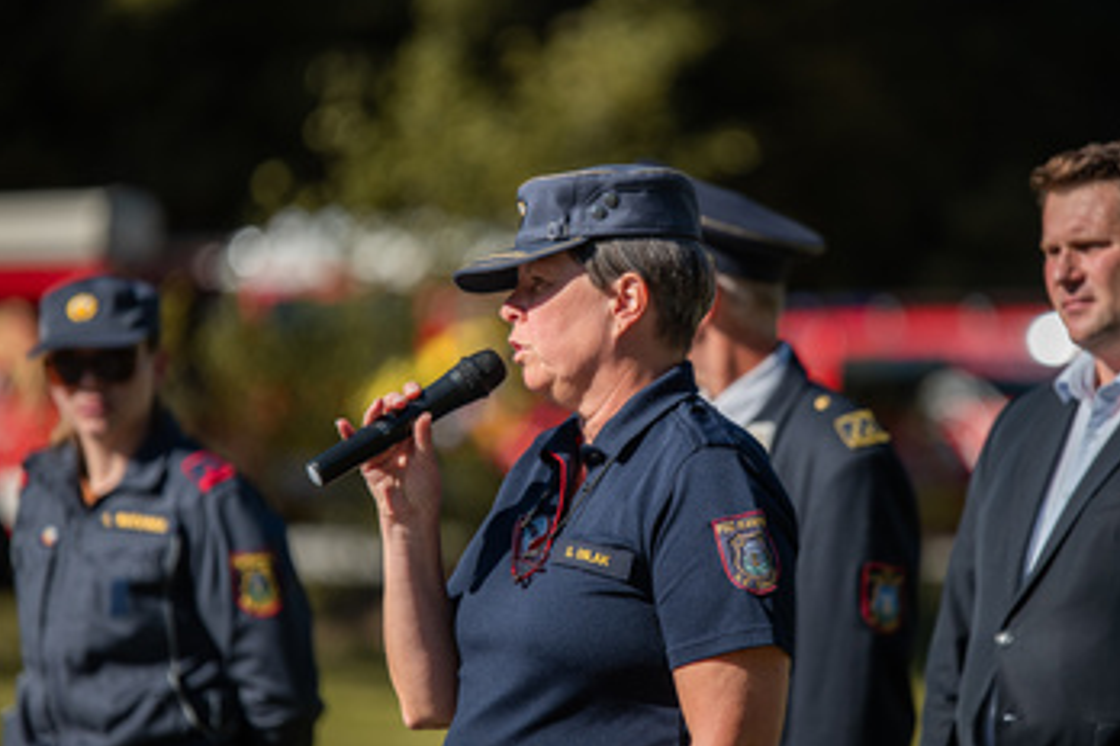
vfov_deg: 5.3
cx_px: 595
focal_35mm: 259
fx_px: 8057
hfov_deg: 8.0
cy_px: 339
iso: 100
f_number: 2.8
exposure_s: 1/2500
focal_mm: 200
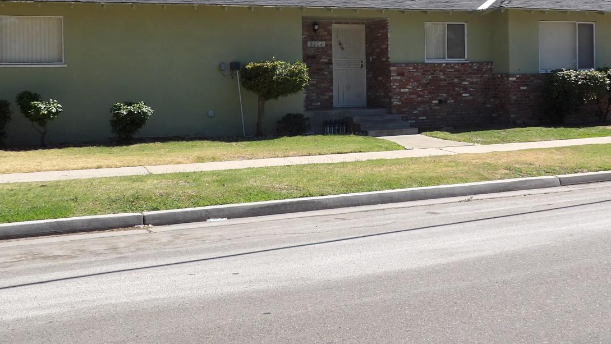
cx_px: 350
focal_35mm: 42
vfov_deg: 27.8
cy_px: 70
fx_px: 681
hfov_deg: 48.2
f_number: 3
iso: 100
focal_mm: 5
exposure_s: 1/920
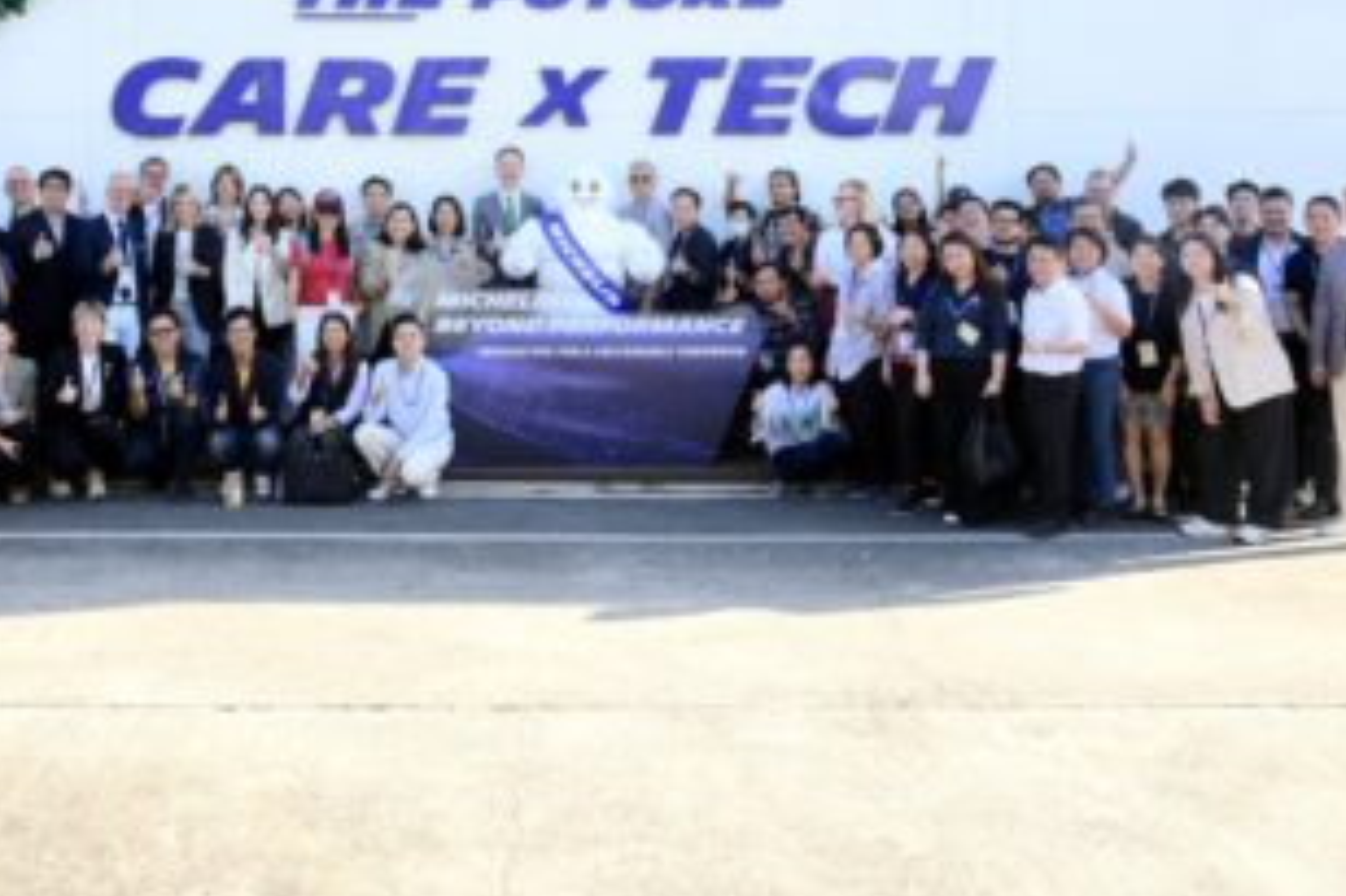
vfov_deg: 33.3
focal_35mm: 39
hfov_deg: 49.1
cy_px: 190
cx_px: 498
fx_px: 1457
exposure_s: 1/320
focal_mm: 24
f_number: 8
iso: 400
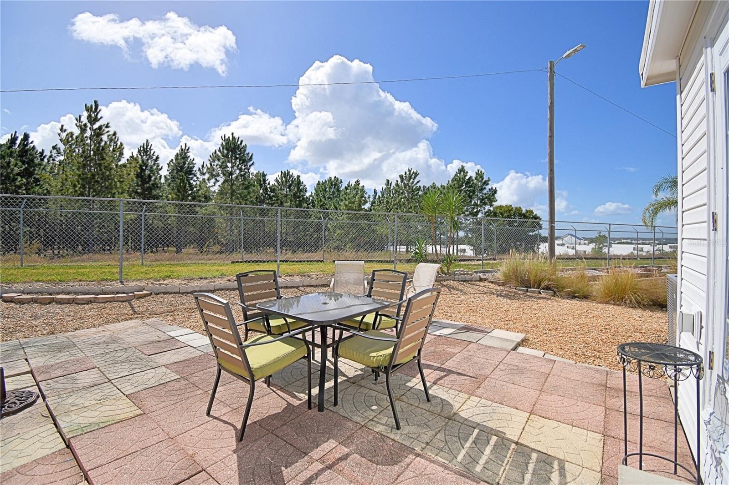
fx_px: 304
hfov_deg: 100.4
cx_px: 364
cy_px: 242
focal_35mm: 15
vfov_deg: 77.3
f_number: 4.5
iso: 100
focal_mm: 10
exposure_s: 1/2000
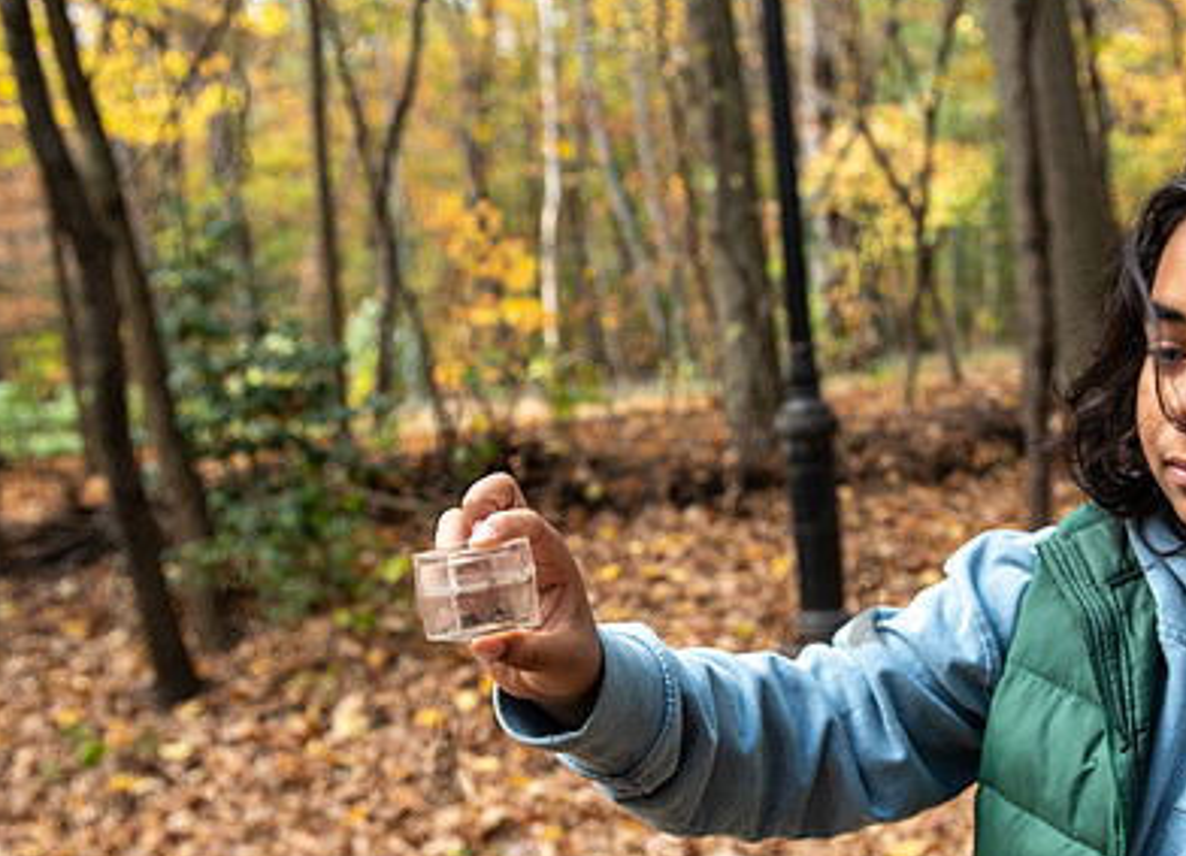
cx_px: 743
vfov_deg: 30.5
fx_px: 1555
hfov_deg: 41.4
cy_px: 600
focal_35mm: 46
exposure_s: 1/125
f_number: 3.5
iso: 200
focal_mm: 28
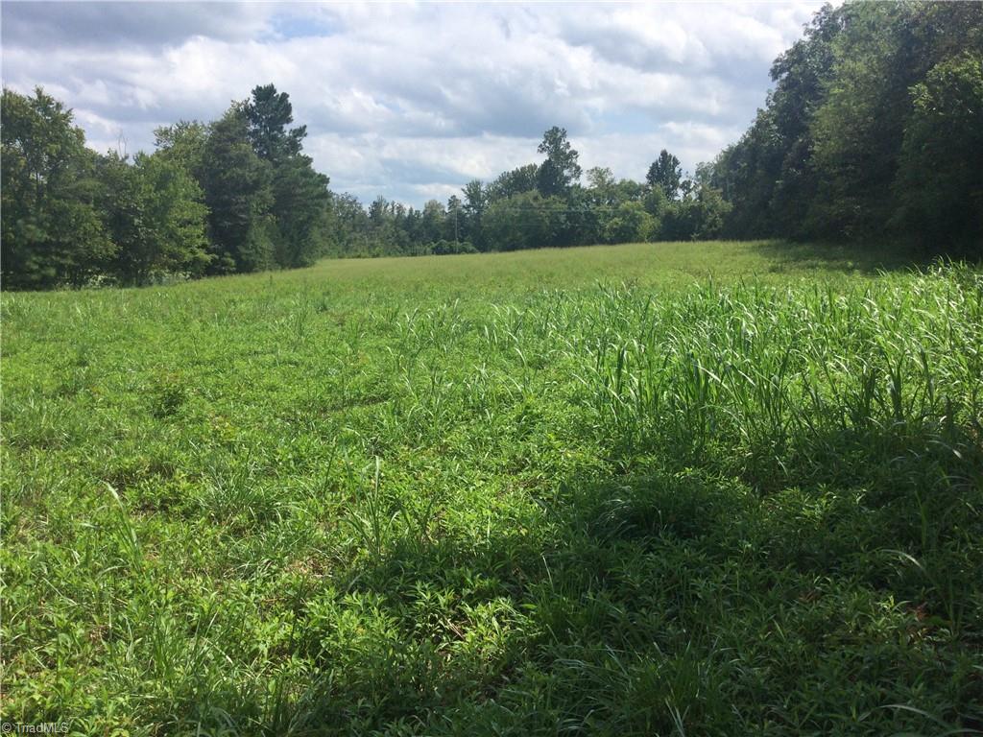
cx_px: 492
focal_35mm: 31
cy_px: 368
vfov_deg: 45.4
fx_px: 880
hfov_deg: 58.4
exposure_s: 1/1631
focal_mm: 3.3
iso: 25
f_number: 2.4
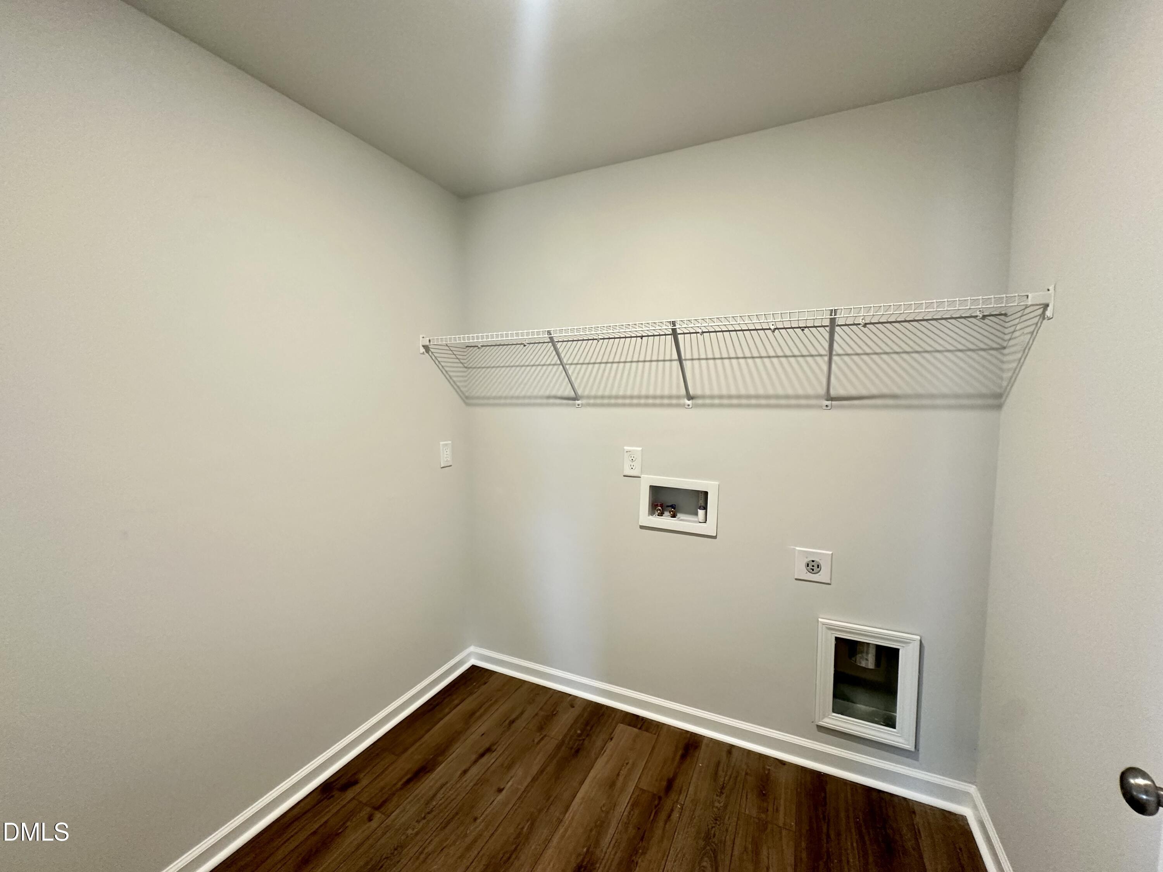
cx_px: 582
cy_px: 436
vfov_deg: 85.7
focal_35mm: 14
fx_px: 470
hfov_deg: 102.1
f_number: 2.2
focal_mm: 2.22
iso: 400
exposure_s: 1/60
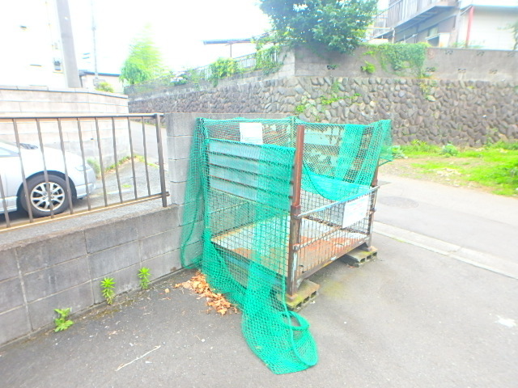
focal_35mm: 21
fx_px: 314
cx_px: 259
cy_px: 194
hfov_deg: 79.0
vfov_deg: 63.4
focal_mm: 3.7
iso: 125
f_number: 3.5
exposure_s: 1/60
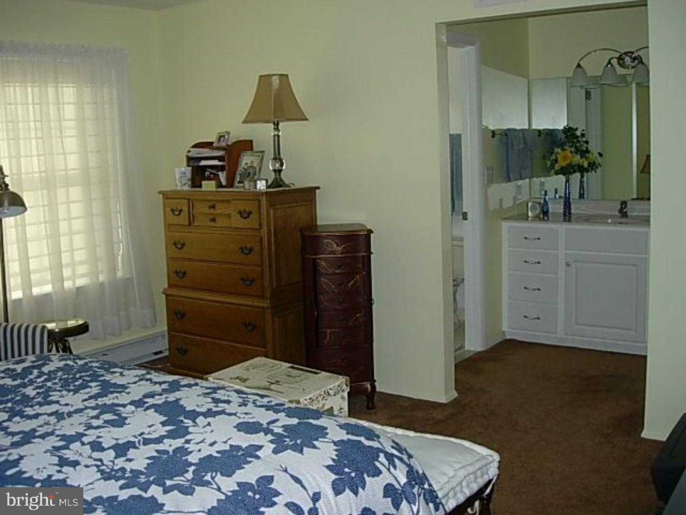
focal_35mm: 38
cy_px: 258
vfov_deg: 37.7
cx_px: 343
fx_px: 753
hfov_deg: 49.0
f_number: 2.8
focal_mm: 7.8
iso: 79
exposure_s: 1/64
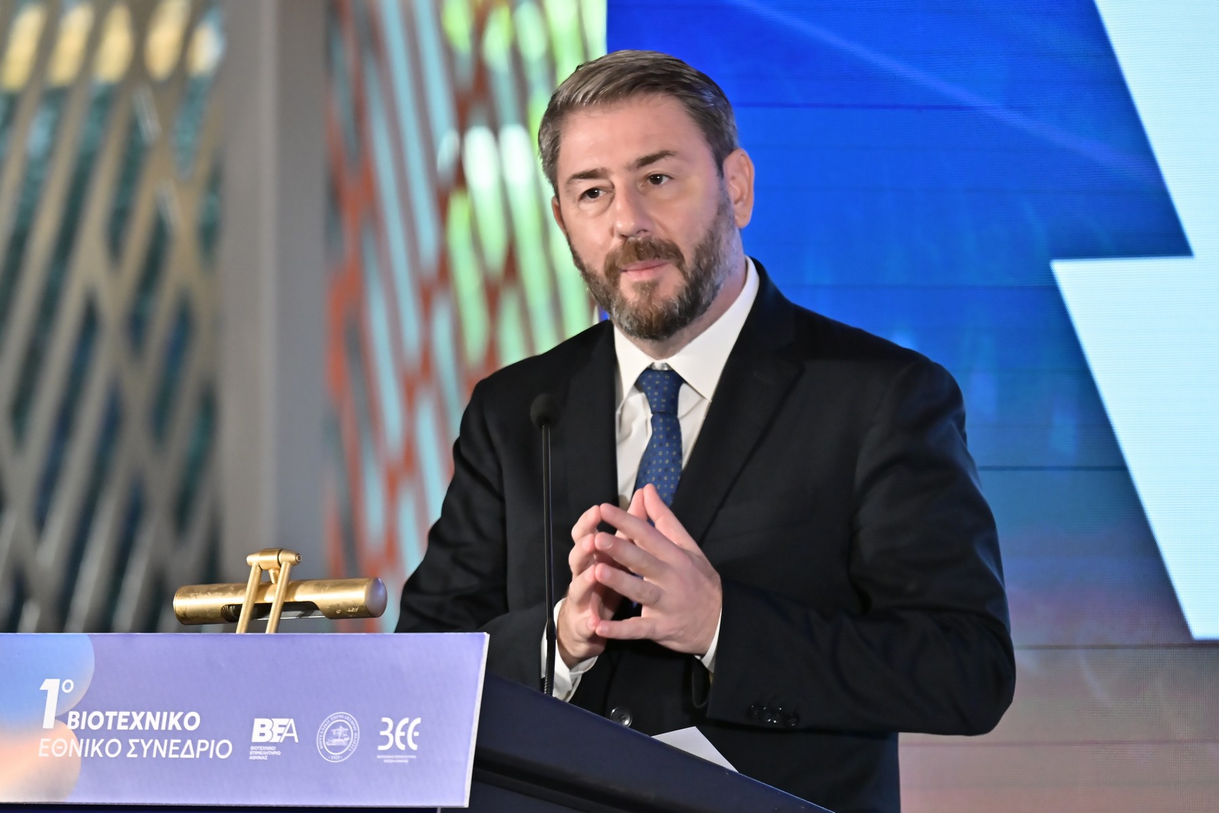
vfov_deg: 3.3
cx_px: 610
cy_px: 406
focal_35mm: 420
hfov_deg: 4.9
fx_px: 14221
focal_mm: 420
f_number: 6
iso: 5000
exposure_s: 1/200
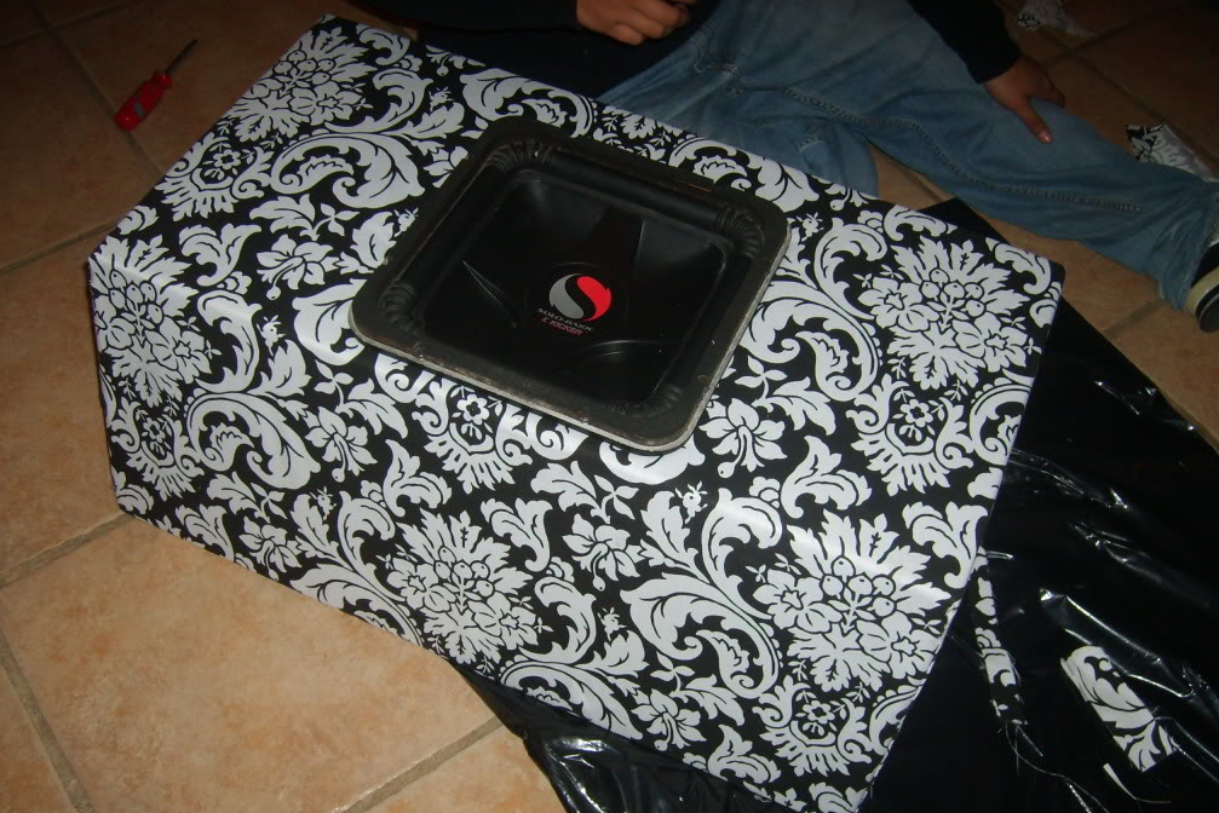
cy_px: 463
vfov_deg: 35.9
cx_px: 610
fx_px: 1253
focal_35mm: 37
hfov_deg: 51.9
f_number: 2.8
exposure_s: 1/45
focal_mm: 5.8
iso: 100
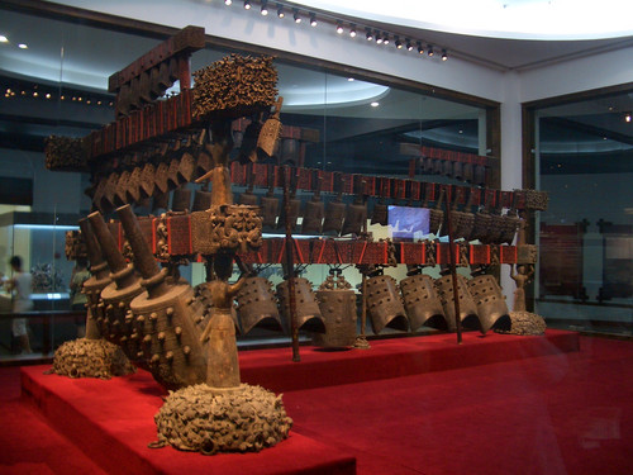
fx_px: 640
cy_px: 238
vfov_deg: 40.7
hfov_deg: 52.6
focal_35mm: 35
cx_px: 316
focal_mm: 5.8
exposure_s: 1/8
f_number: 2.6
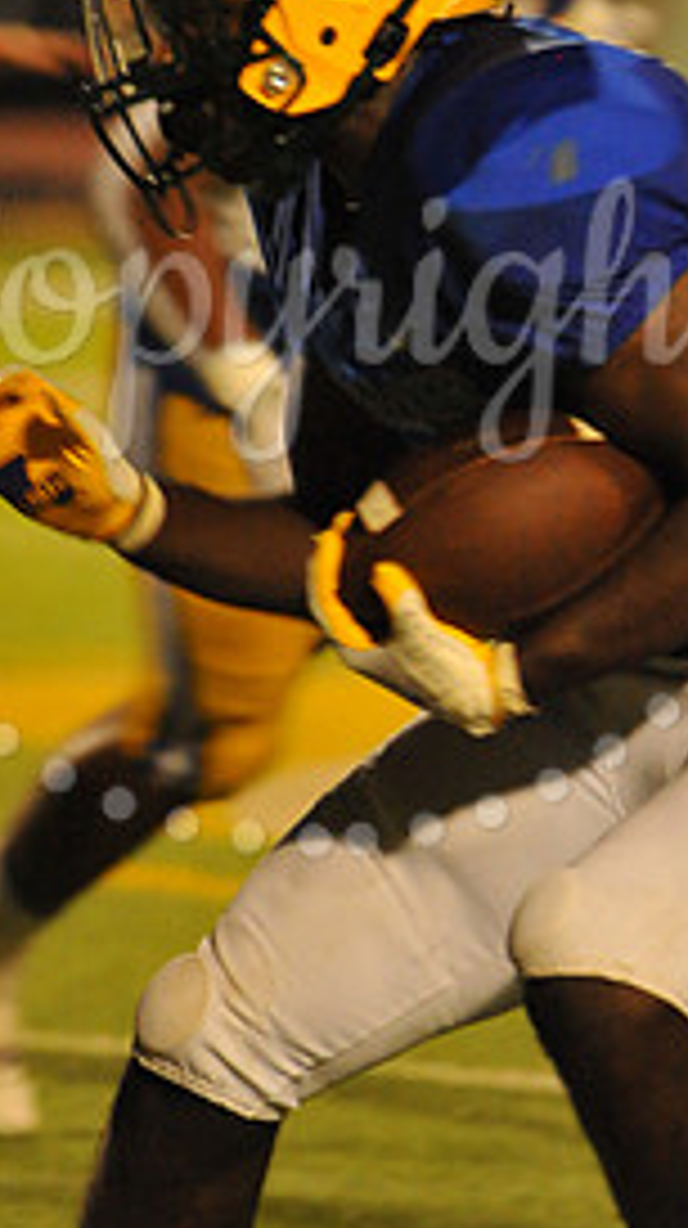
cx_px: 315
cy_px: 306
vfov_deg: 2.4
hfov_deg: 1.4
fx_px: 28978
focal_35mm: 891
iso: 5000
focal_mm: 400
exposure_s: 1/200
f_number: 6.3
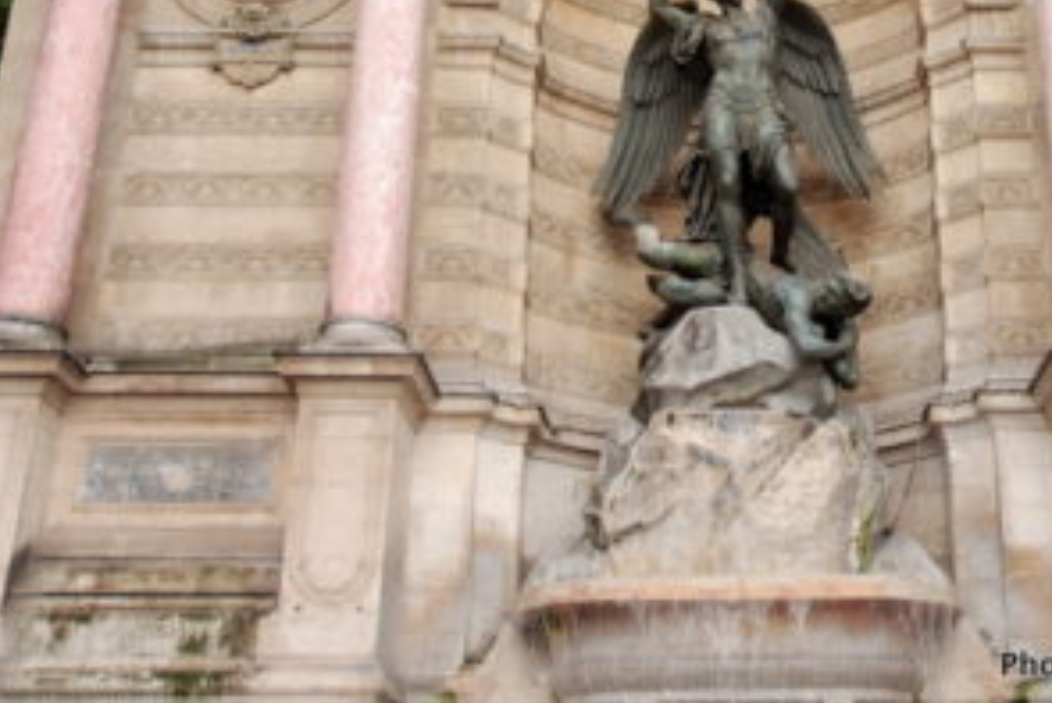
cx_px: 735
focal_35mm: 56
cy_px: 120
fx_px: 1637
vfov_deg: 23.8
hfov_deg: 35.1
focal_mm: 22
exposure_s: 1/80
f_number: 4.5
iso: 100
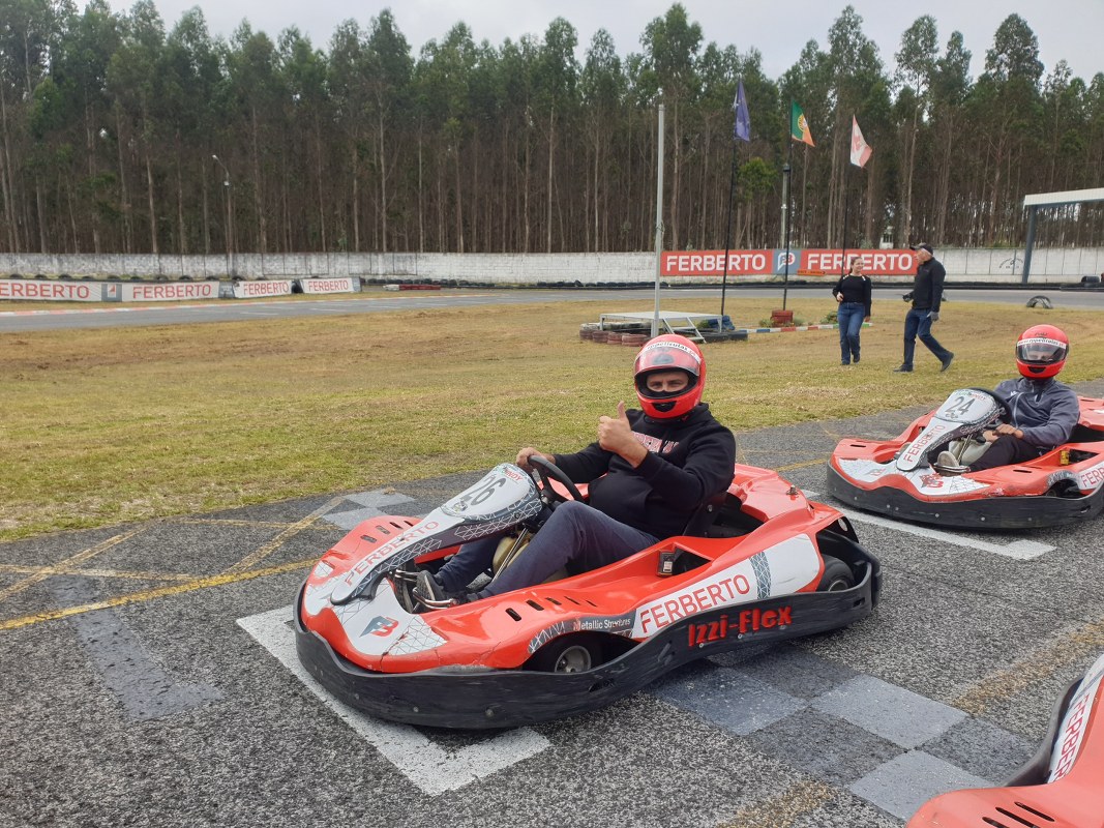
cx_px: 552
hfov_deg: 67.3
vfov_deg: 53.1
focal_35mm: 26
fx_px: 829
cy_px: 414
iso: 50
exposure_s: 1/909
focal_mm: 4.3
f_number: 2.4
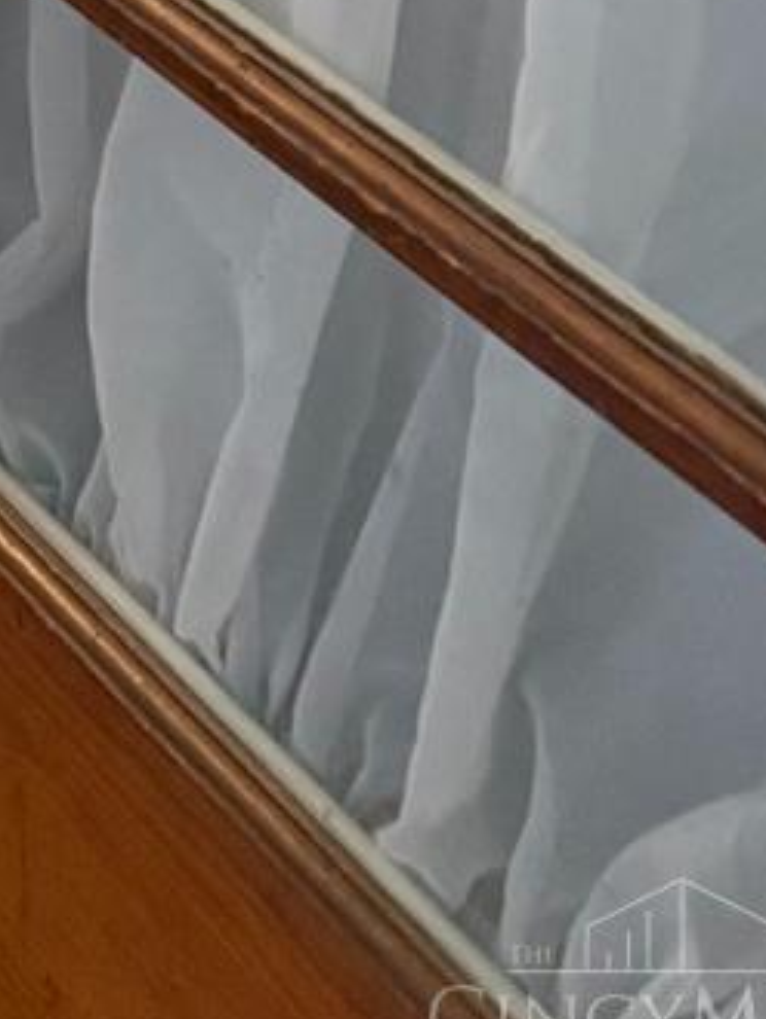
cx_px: -835
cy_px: -1190
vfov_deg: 14.2
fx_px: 3212
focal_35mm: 109
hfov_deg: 11.9
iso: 500
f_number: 1.78
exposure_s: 1/60
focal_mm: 6.76
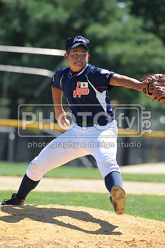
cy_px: 124
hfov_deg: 3.0
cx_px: 82
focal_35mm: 450
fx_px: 3101
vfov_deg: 4.6
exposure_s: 1/800
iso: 200
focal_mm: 300
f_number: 4
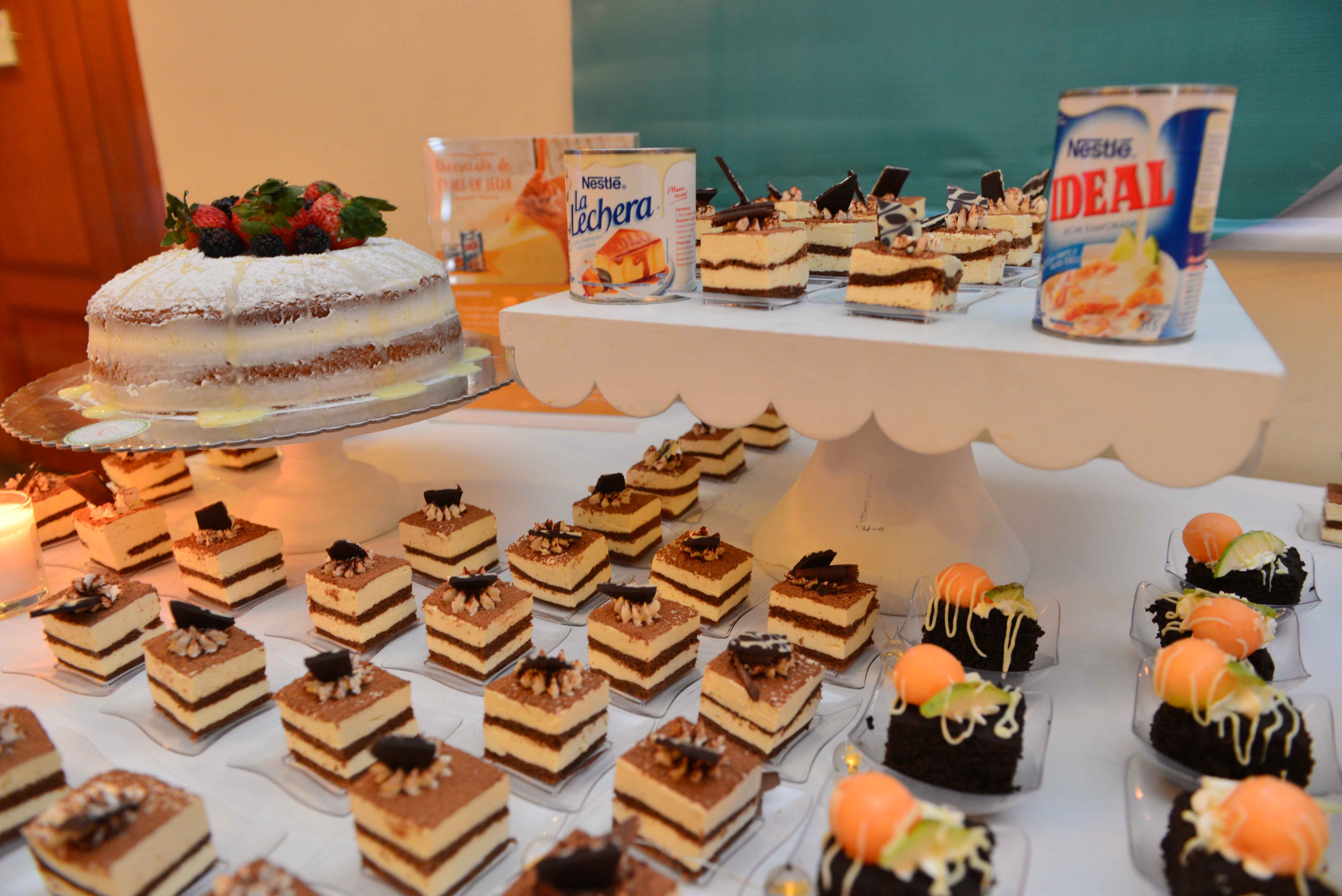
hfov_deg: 73.7
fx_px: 895
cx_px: 671
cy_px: 448
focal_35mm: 24
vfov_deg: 53.2
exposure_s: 1/50
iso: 1250
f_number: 3.5
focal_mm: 24
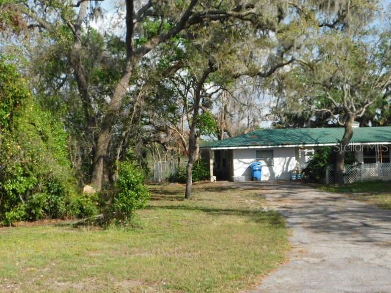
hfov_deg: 42.1
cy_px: 146
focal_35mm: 45
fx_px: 508
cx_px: 196
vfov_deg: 32.2
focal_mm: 8
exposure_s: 1/800
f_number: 3.7
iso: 125
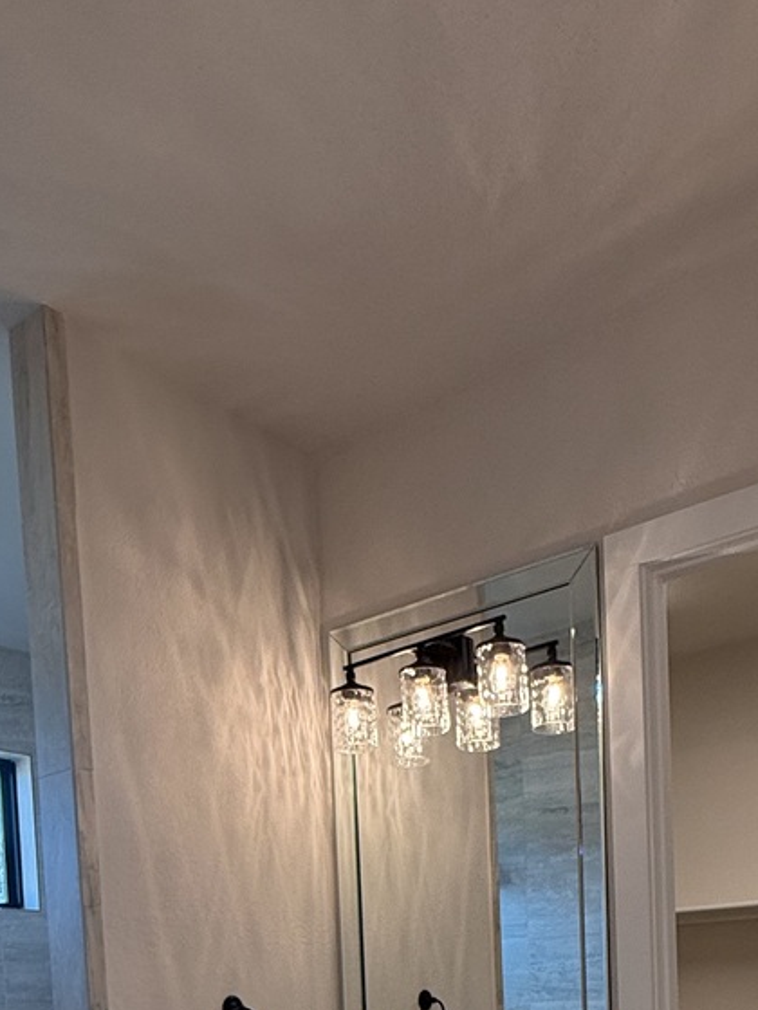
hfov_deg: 39.6
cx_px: 419
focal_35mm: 36
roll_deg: +1.9
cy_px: 1064
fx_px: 1051
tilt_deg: -3.1
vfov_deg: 42.4
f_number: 2.2
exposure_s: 1/171
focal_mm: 2.22
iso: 64
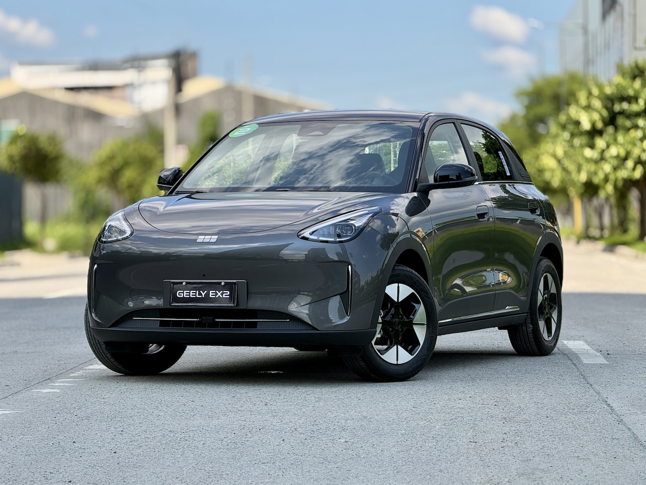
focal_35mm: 120
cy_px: 242
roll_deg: +0.2
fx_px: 2239
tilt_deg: -0.4
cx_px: 323
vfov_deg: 12.3
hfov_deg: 16.4
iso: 64
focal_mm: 15.66
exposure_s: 1/1318
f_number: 2.8
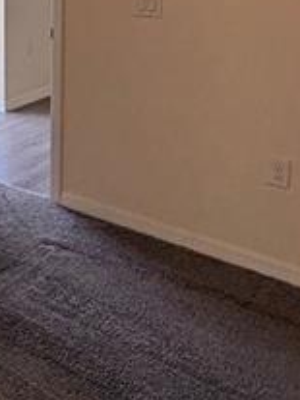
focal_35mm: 52
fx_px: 601
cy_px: 6
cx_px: -178
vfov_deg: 33.8
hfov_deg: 22.0
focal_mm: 2.22
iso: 64
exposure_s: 1/149
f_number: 2.2
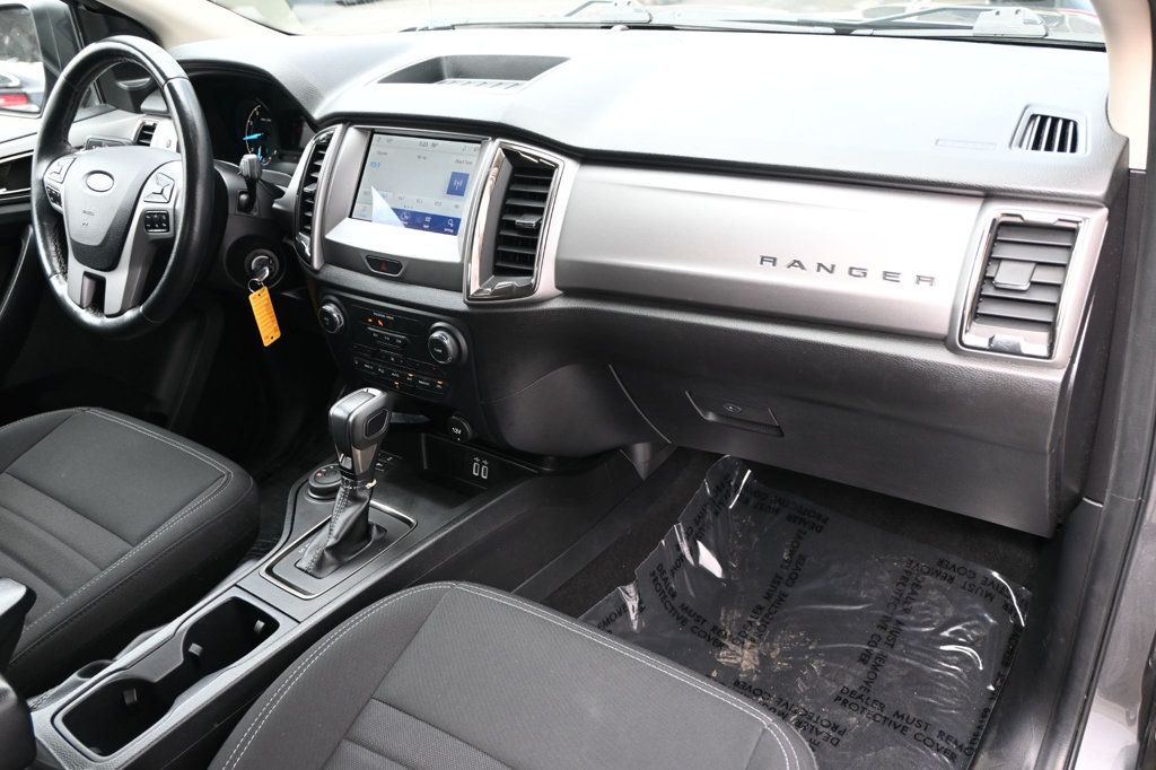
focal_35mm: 28
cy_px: 385
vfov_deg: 45.6
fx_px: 915
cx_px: 578
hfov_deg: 64.6
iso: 640
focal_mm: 19
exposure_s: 1/125
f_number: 3.8
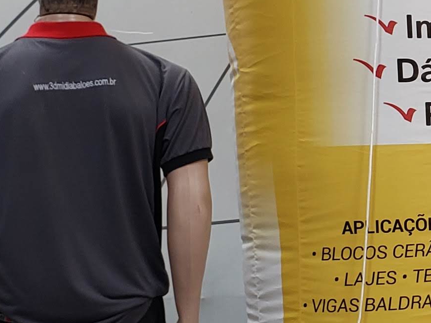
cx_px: 636
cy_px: 134
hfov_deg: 15.2
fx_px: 1494
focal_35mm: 120
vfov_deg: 12.3
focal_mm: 4.3
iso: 64
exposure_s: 1/60
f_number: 2.4
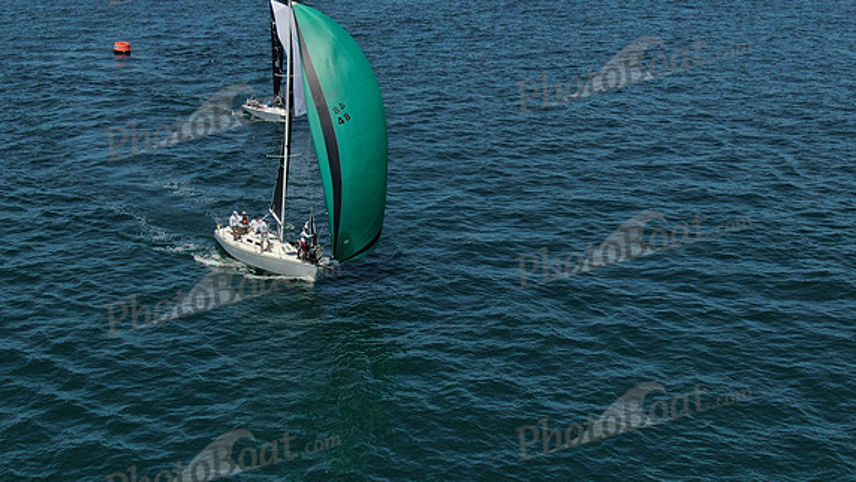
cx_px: 429
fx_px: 1203
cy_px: 182
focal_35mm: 53
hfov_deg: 39.2
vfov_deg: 22.6
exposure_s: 1/1250
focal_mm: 8.6
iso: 100
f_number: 3.8
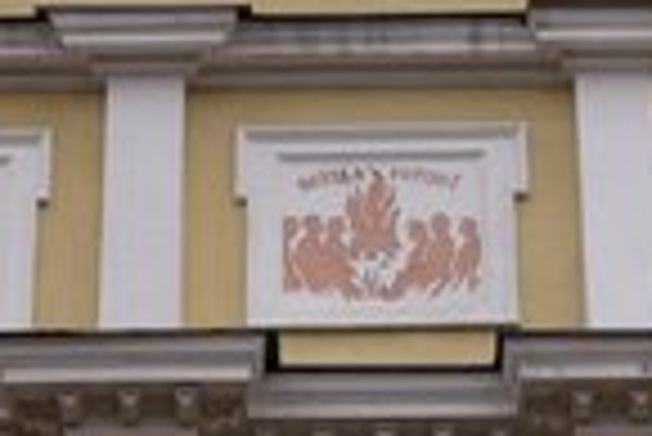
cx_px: 391
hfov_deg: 10.6
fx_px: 3499
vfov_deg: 7.1
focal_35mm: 193
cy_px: 344
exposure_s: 1/100
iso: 80
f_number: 4.5
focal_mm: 70
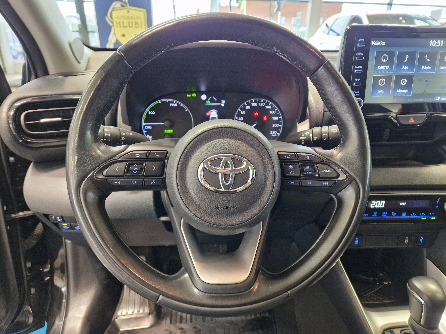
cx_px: 223
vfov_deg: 58.9
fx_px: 296
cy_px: 167
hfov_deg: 73.9
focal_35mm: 23
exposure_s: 1/100
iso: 800
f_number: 1.8
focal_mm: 5.4
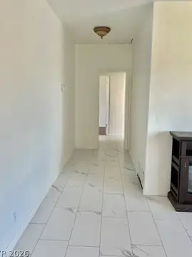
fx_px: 215
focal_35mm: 29
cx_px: 96
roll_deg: -0.6
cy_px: 117
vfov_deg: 61.6
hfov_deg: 48.2
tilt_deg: -4.8
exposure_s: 1/120
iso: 40
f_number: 1.5
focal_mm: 5.7
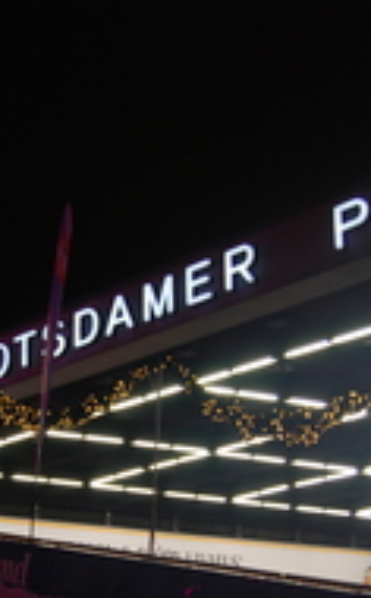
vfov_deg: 24.5
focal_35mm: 84
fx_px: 1365
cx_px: 47
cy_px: 419
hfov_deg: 15.3
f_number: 4.2
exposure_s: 1/20
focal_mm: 26
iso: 400
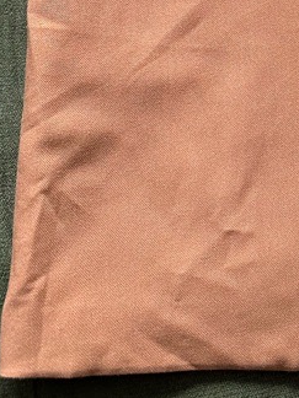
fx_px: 852
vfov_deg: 23.3
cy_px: -123
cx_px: 389
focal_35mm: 74
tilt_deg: -63.5
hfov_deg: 18.5
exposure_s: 1/65
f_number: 1.78
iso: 250
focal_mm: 6.86
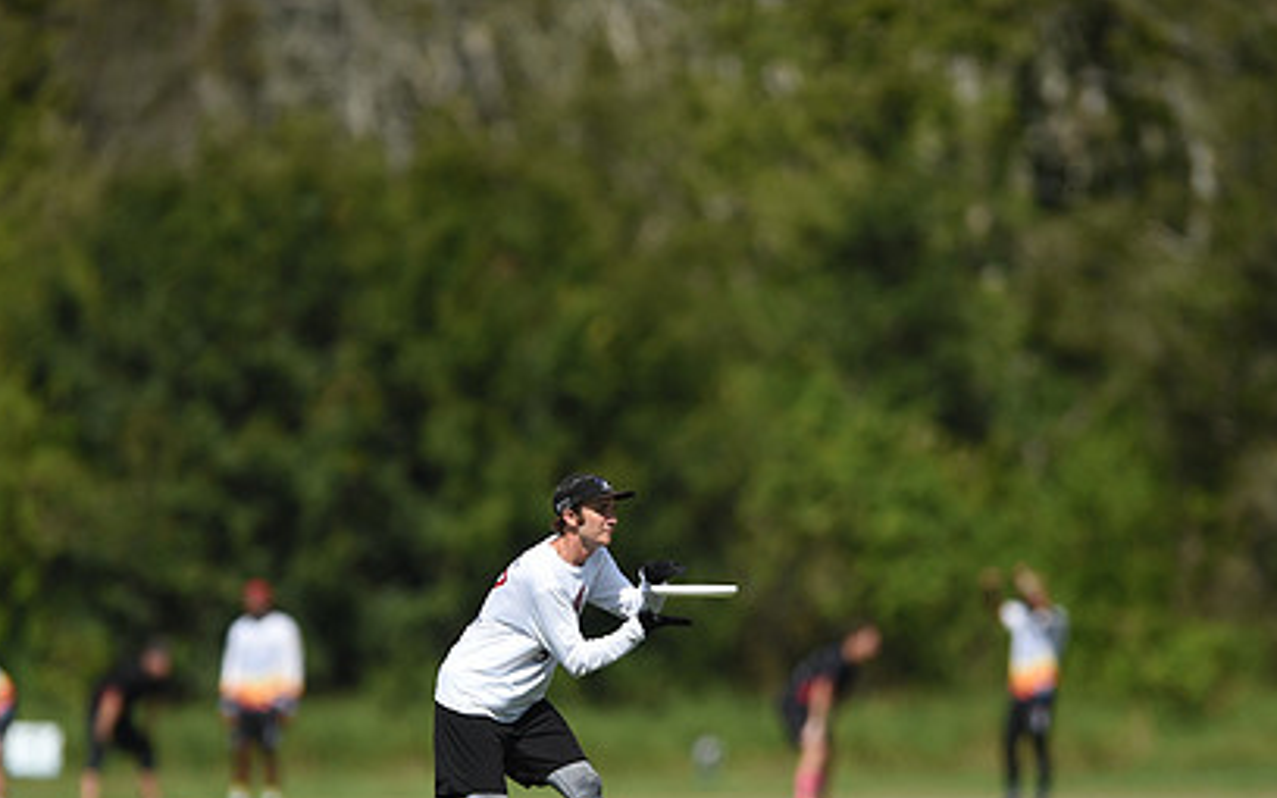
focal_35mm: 579
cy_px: 595
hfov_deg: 3.6
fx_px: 20151
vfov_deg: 2.3
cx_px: 588
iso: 200
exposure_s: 1/6400
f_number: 2.8
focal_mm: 400
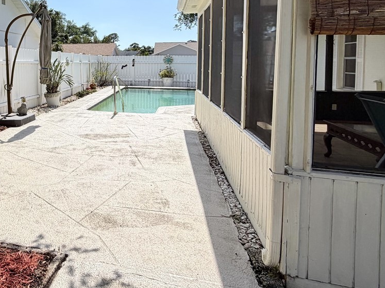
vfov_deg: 45.2
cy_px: 74
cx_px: 54
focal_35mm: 30
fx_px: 334
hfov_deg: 53.9
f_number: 2.2
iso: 20
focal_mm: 2.22
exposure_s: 1/1368
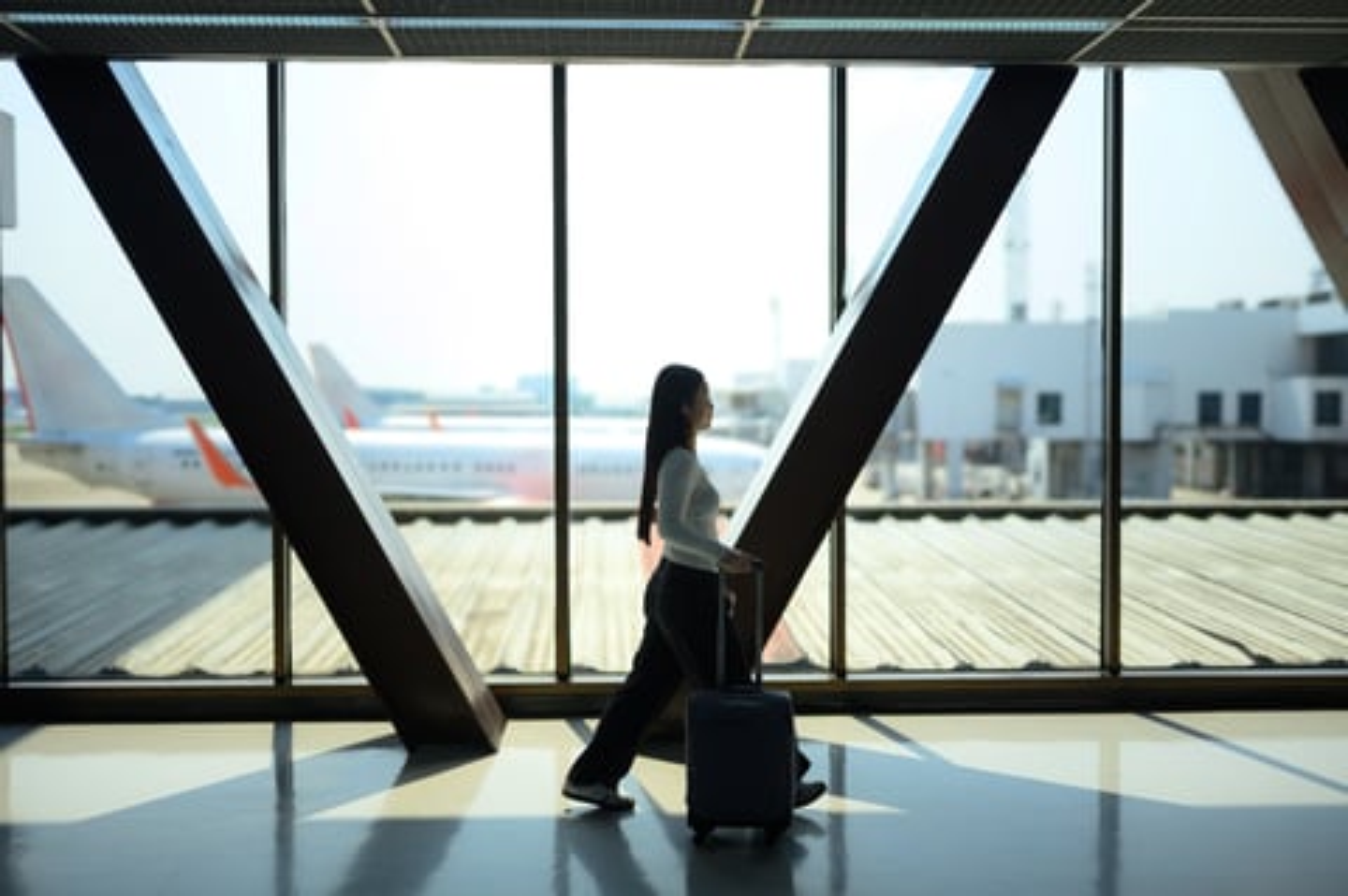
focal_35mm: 40
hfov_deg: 48.5
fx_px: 1496
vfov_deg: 33.3
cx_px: 674
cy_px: 448
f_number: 2
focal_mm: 40
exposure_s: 1/6400
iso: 800
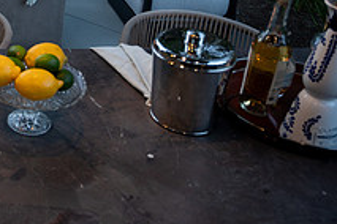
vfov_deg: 19.5
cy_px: -37
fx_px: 618
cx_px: -77
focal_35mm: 66
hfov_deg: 26.7
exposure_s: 1/125
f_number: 4
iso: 200
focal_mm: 24
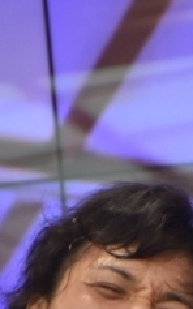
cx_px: 147
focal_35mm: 667
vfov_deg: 3.1
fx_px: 5617
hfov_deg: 2.0
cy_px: 754
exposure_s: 1/60
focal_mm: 86
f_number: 5.6
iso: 640
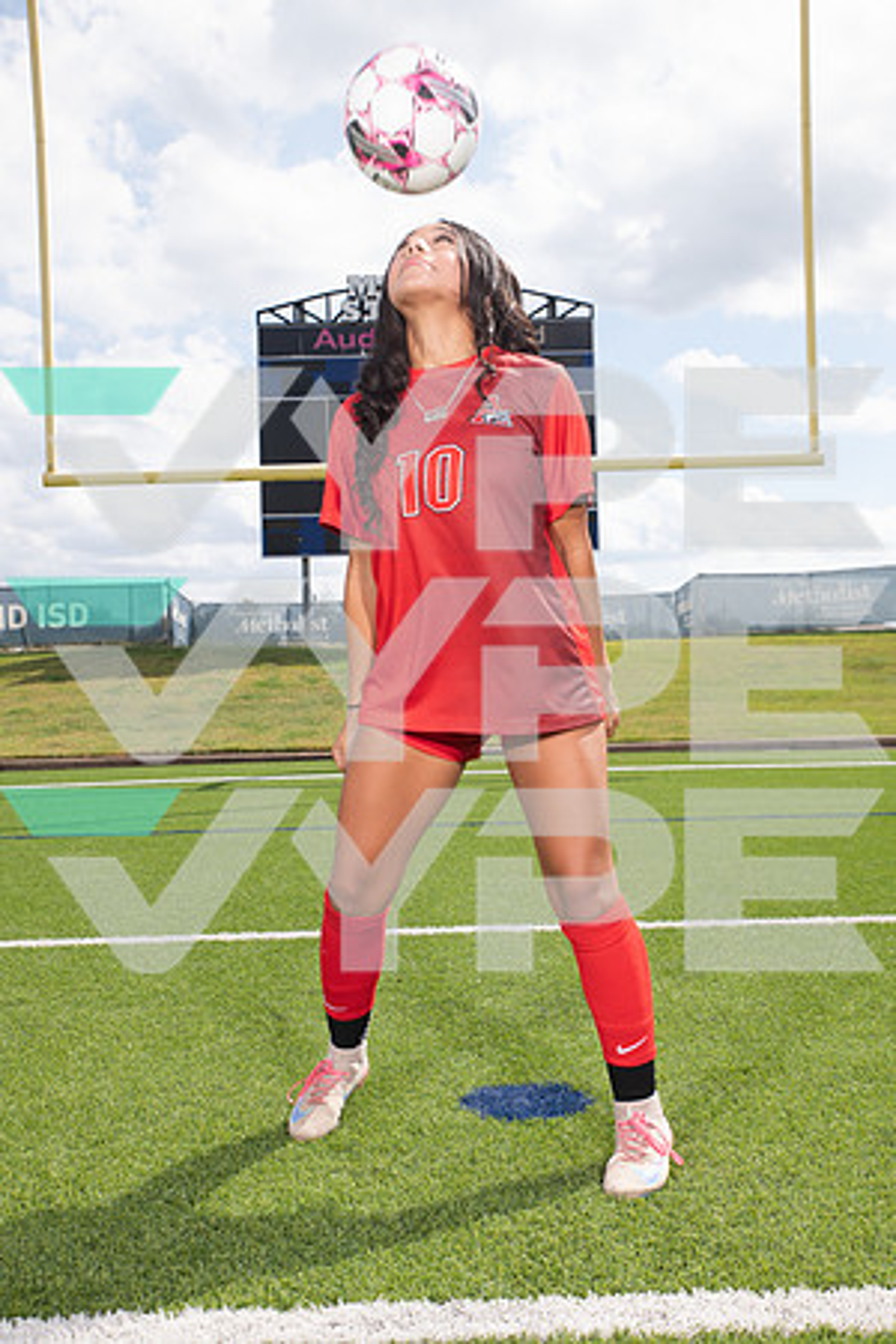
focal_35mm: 38
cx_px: 448
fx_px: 1419
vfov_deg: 50.7
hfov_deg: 35.1
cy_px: 672
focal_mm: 38
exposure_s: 1/400
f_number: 7.1
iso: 125
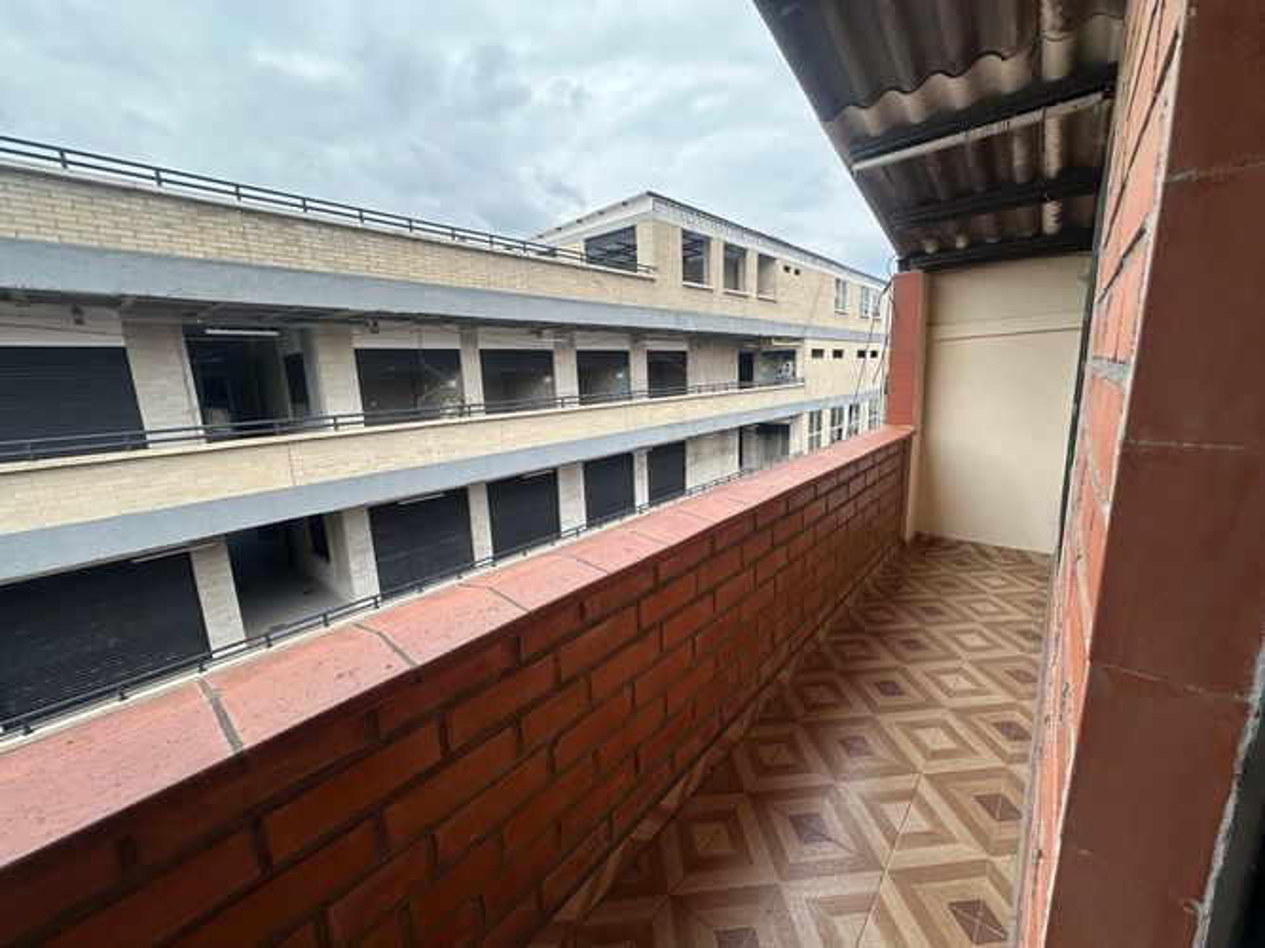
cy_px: 474
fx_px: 512
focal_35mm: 14
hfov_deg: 102.1
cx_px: 632
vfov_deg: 85.7
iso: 40
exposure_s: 1/419
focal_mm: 2.22
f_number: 2.2
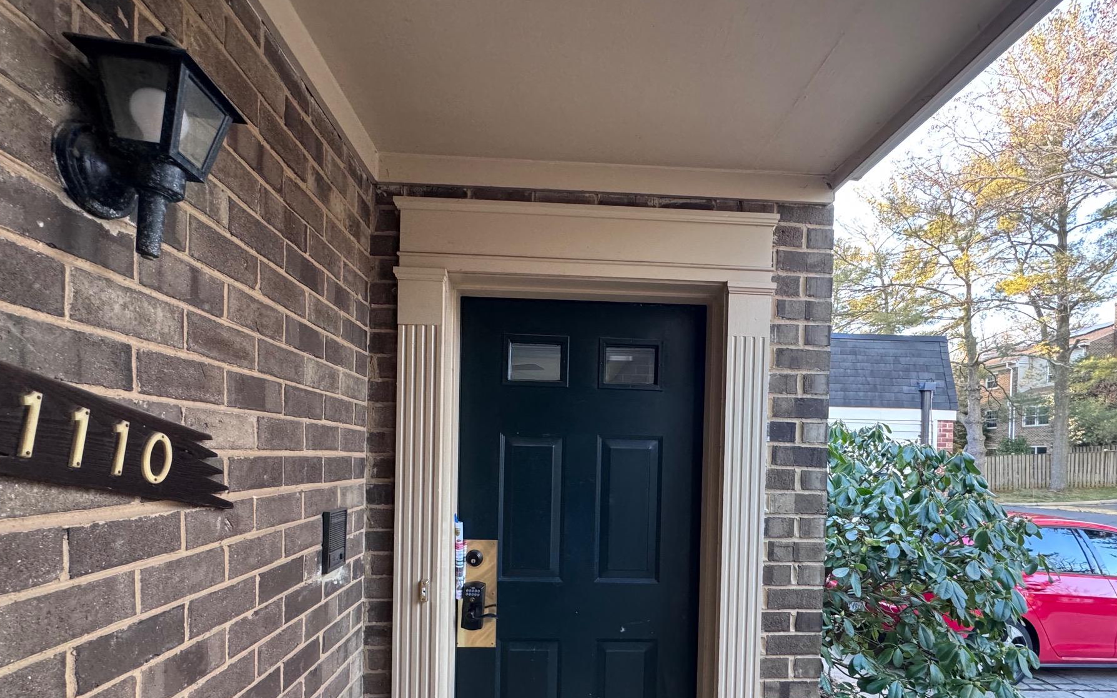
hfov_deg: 94.3
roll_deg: -1.7
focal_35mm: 17
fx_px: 517
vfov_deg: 66.3
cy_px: 462
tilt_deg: -1.6
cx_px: 590
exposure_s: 1/85
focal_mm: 2.22
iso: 320
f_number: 2.2
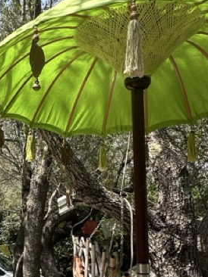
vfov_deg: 38.4
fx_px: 393
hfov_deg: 28.1
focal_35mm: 49
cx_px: 5
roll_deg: +1.2
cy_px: 191
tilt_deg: +6.5
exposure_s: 1/496
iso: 40
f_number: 2.2
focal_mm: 2.22
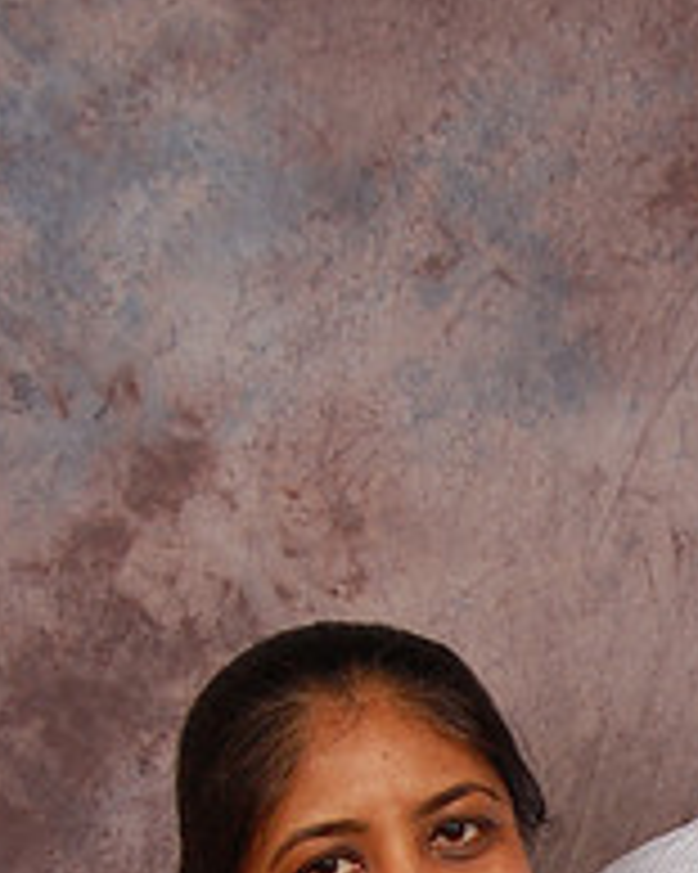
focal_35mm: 101
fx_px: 2610
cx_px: 770
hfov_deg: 14.9
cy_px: 1076
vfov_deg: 18.0
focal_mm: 24
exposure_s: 1/200
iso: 400
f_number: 5.6
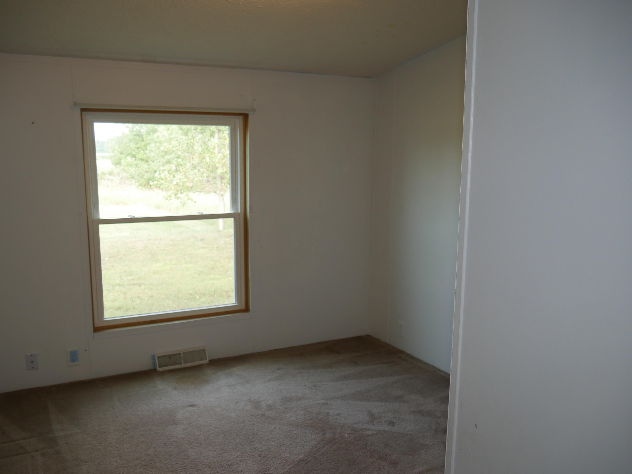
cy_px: 256
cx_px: 305
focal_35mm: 31
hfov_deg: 58.3
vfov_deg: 45.4
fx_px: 566
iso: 250
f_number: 3.5
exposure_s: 1/60
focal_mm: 14
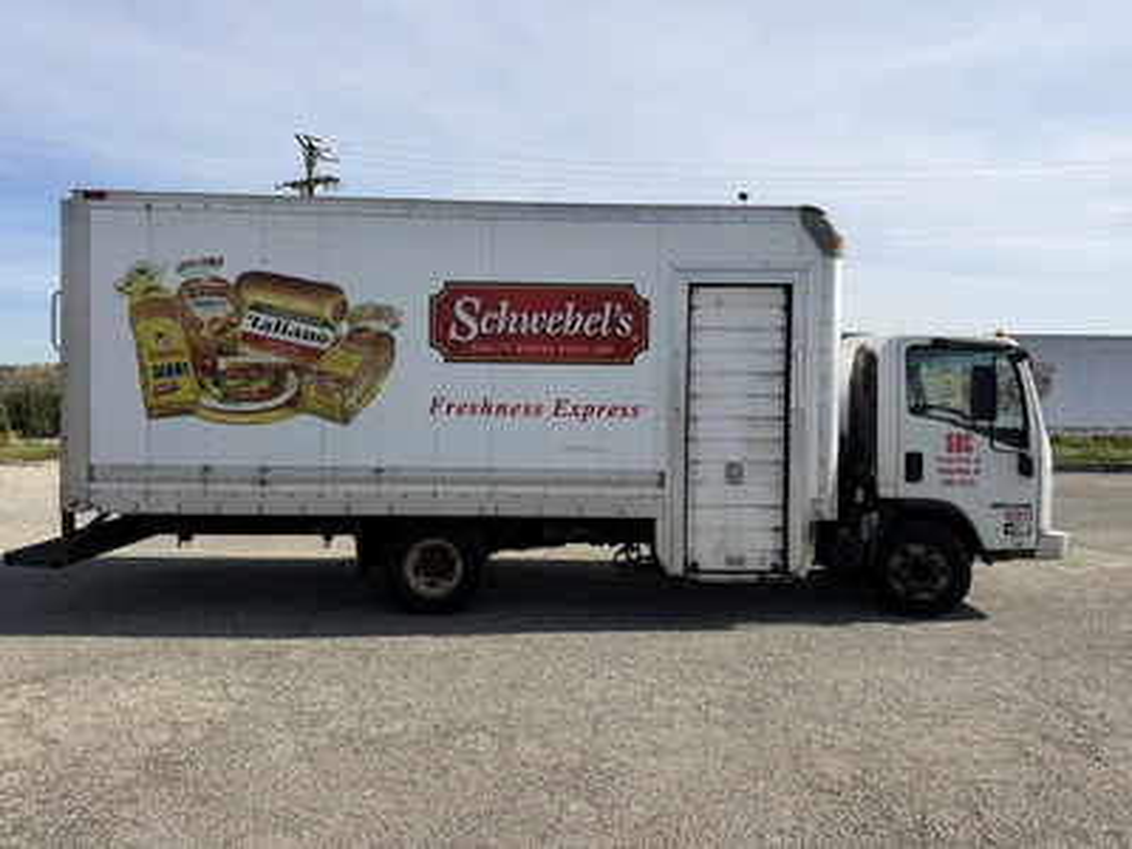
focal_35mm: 24
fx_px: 785
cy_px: 424
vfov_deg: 56.8
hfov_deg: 71.6
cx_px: 566
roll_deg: +0.5
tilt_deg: +0.3
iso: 80
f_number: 1.78
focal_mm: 6.76
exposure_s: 1/5714
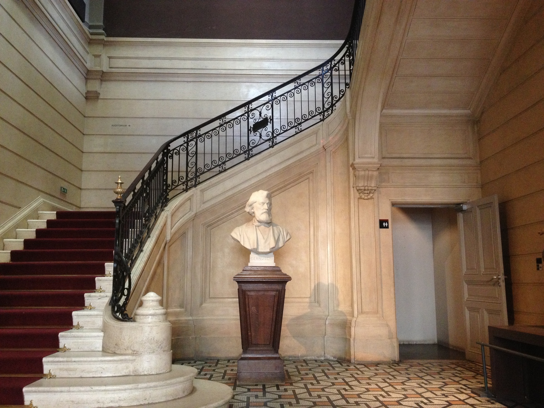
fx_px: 550
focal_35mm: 35
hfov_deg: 52.6
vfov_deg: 40.7
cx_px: 272
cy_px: 204
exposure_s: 1/20
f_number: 2.4
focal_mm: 4.28
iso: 250
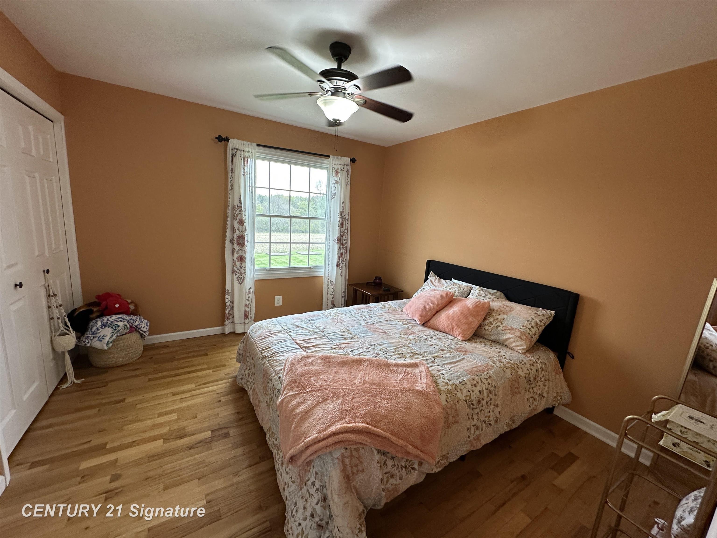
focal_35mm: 14
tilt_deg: -9.7
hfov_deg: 102.1
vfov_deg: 85.7
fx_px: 290
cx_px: 358
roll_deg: -3.6
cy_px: 269
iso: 200
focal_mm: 2.22
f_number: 2.2
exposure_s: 1/120
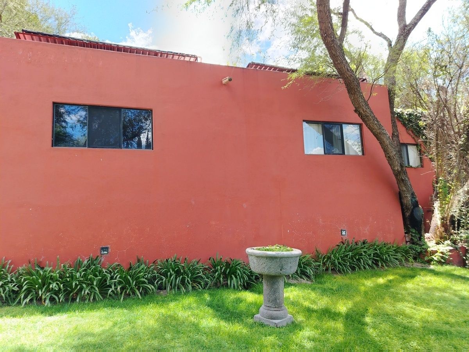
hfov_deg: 71.6
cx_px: 234
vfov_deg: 56.8
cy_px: 176
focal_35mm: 24
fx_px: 325
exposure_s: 1/117
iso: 100
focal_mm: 5.25
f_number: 1.75
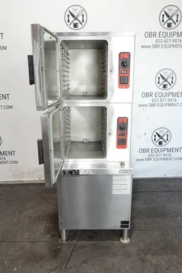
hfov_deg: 43.6
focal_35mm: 30
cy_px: 136
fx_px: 227
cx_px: 91
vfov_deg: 61.9
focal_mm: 11.06
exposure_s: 1/30
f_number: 3.2
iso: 500
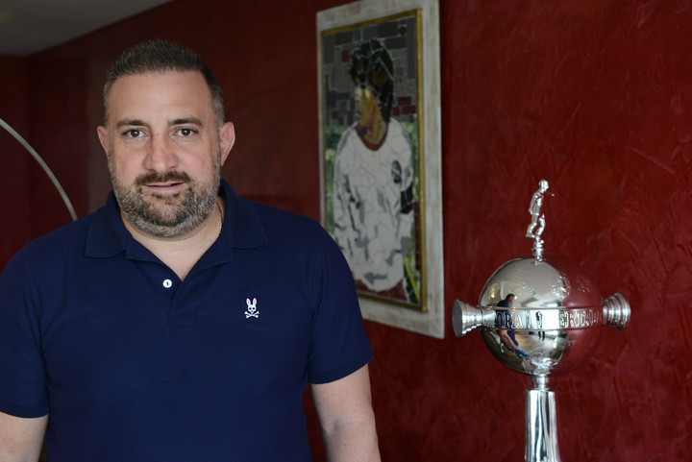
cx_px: 346
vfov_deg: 23.4
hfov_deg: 34.5
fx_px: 1116
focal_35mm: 58
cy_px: 231
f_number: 4.5
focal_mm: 58
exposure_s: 1/160
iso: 1000
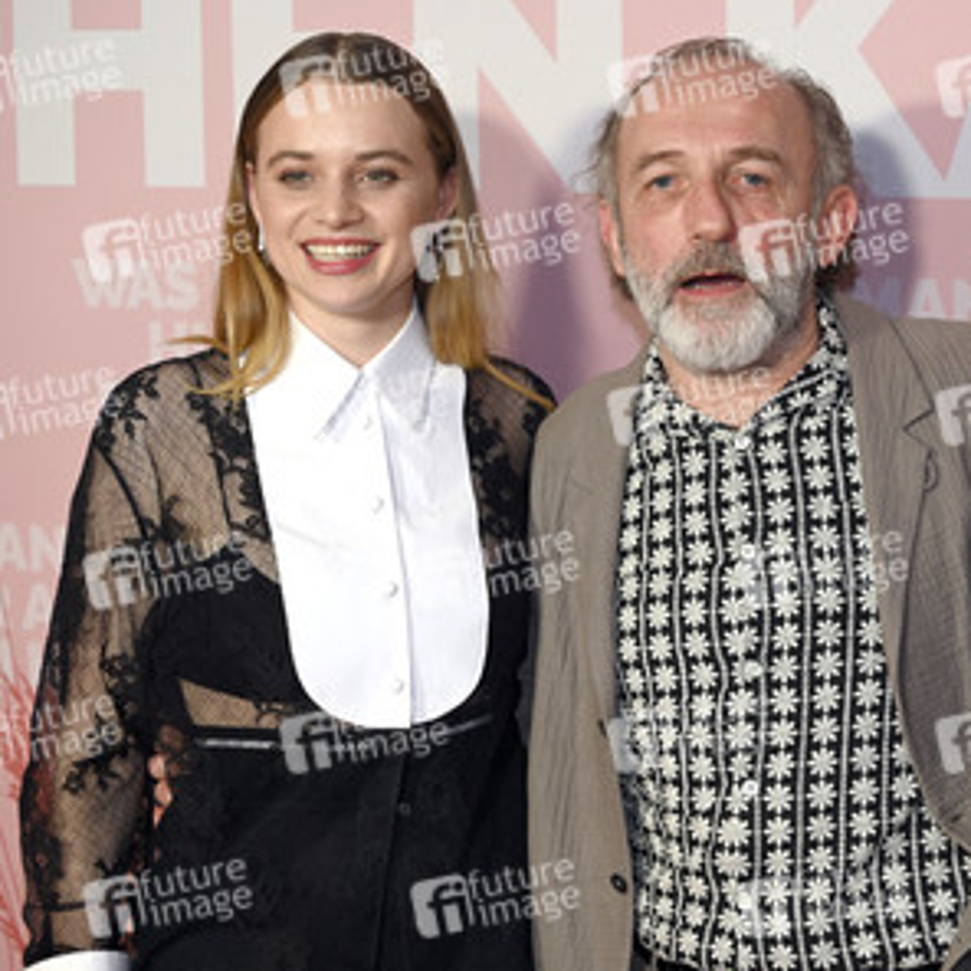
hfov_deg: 17.8
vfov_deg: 17.9
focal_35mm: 97
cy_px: 489
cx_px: 736
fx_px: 3078
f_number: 4
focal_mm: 75
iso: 320
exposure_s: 1/100
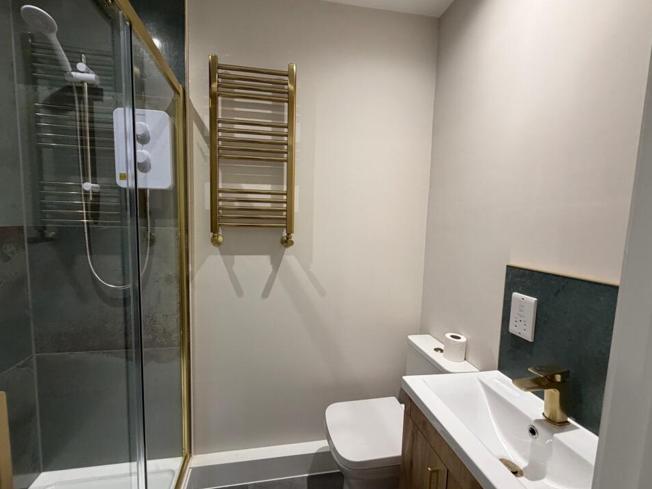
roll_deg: -1.3
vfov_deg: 81.7
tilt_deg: -5.6
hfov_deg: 98.1
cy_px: 244
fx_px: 283
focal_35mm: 15
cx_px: 312
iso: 250
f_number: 2.2
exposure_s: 1/100
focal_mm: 2.22
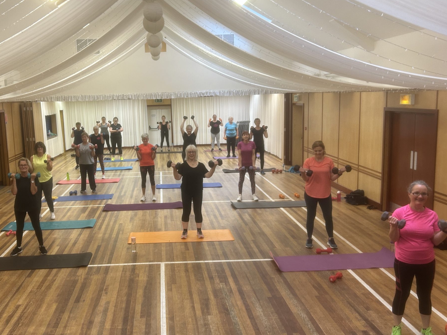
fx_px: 478
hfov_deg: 49.6
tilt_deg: -8.8
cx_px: 164
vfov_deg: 38.7
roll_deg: +1.7
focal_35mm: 37
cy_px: 172
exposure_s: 1/100
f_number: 1.5
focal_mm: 5.7
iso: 125
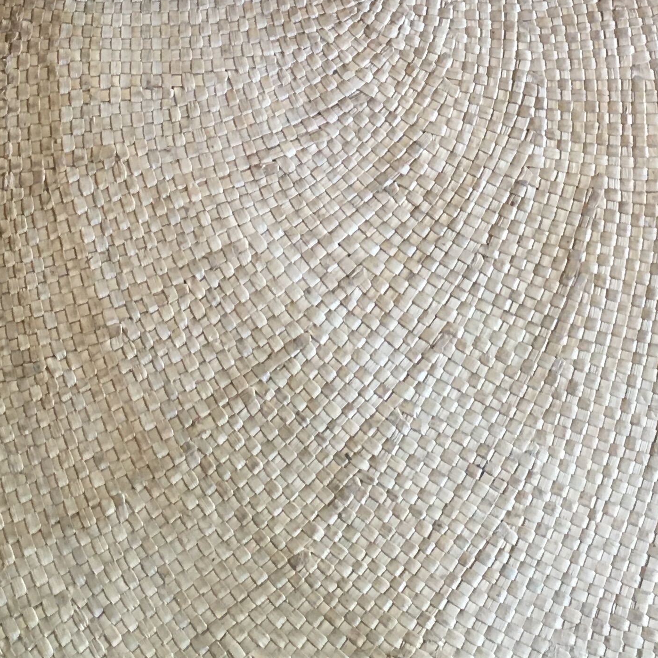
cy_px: -135
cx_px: 401
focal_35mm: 74
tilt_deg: -69.7
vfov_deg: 21.6
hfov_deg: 23.3
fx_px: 1591
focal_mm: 4.15
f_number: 2.2
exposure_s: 1/33
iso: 125
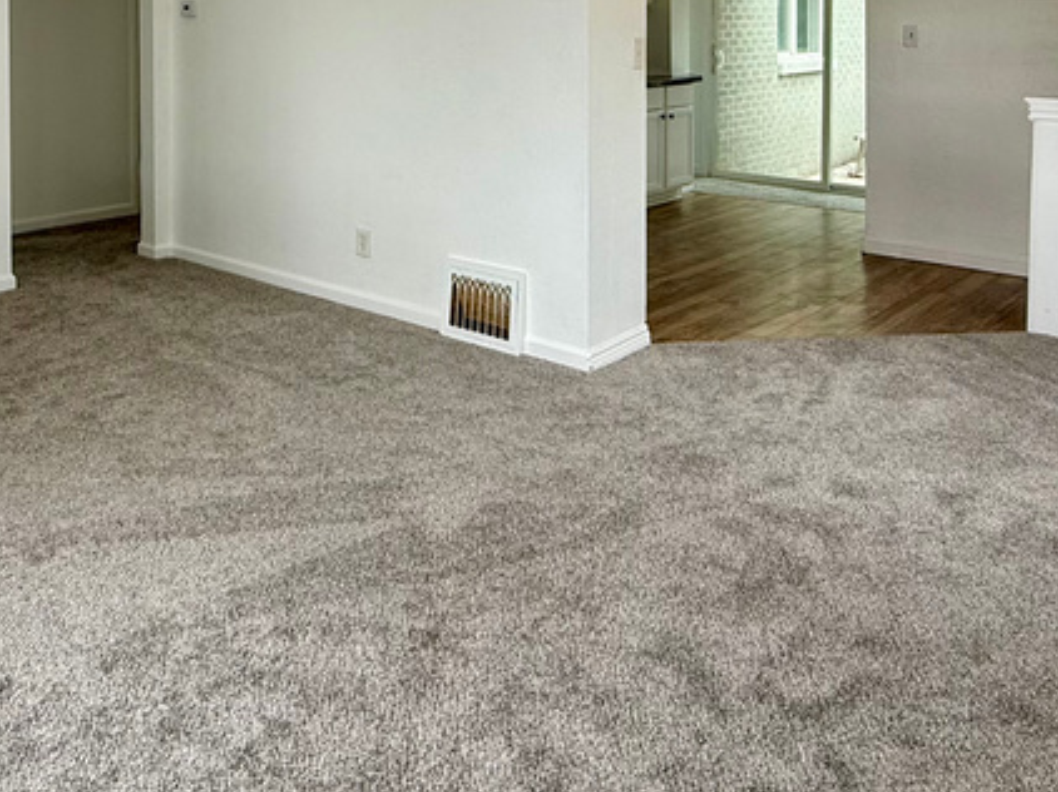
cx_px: 276
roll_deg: +0.5
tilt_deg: +0.2
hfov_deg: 51.9
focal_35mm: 34
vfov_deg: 38.0
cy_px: 35
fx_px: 1039
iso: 64
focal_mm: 2.22
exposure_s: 1/100
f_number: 2.2
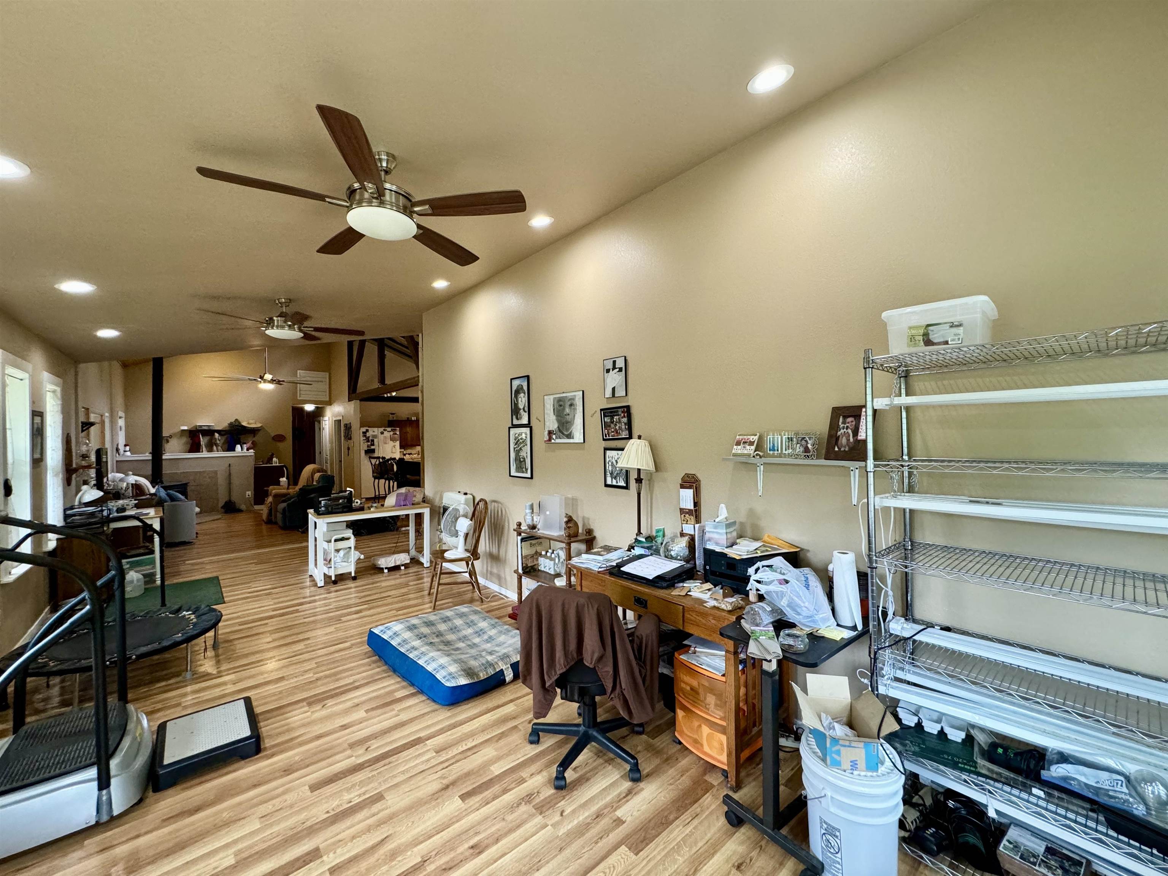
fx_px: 472
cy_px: 438
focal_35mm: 14
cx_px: 584
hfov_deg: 102.1
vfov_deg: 85.7
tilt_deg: -0.5
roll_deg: +0.9
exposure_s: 1/120
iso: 250
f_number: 2.2
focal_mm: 2.22
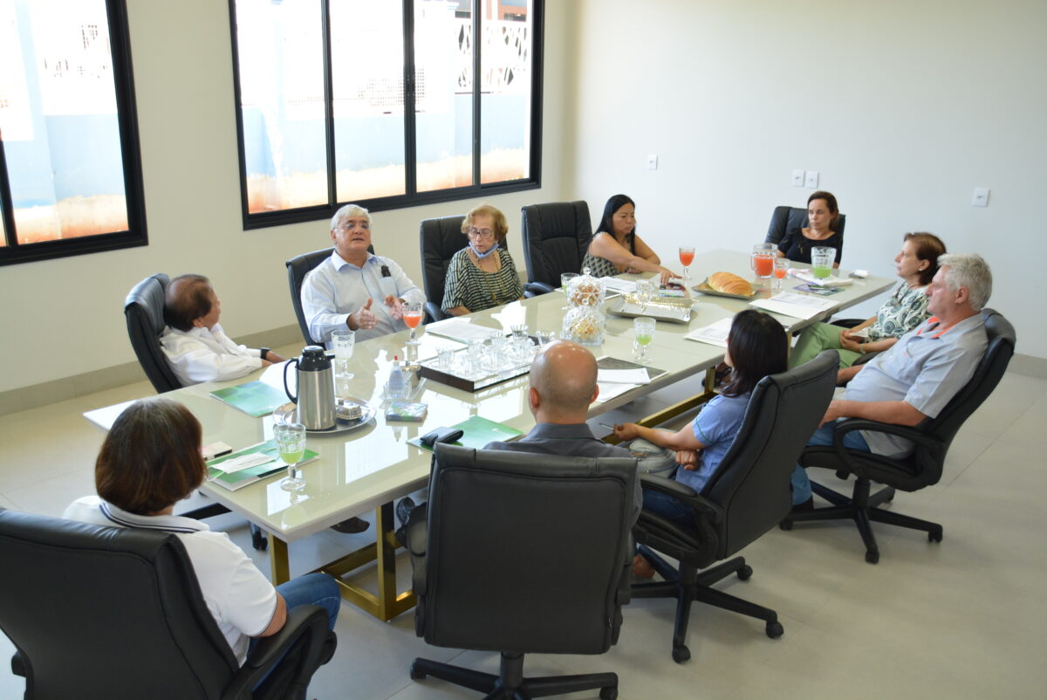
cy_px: 350
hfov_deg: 57.2
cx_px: 524
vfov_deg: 40.0
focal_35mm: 33
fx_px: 960
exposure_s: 1/60
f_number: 5
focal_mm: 22
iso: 640
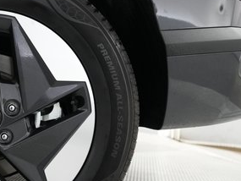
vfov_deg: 26.8
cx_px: -12
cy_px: 127
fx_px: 376
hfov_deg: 32.1
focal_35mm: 54
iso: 3200
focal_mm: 25
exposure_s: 1/160
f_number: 2.8
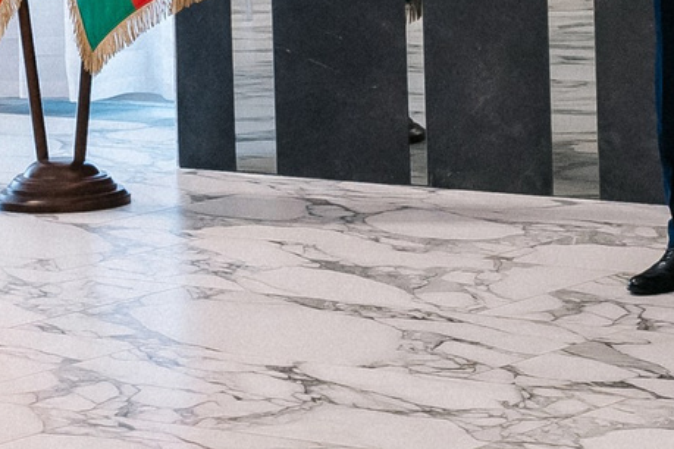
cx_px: 452
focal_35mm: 195
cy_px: -271
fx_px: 3651
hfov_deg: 10.5
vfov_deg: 6.9
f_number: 3.5
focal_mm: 35
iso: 1000
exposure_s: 1/400
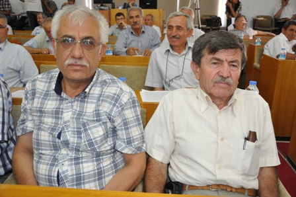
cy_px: 98
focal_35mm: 33
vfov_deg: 39.9
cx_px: 148
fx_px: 271
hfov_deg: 57.3
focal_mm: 22
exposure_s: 1/30
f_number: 5
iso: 1600
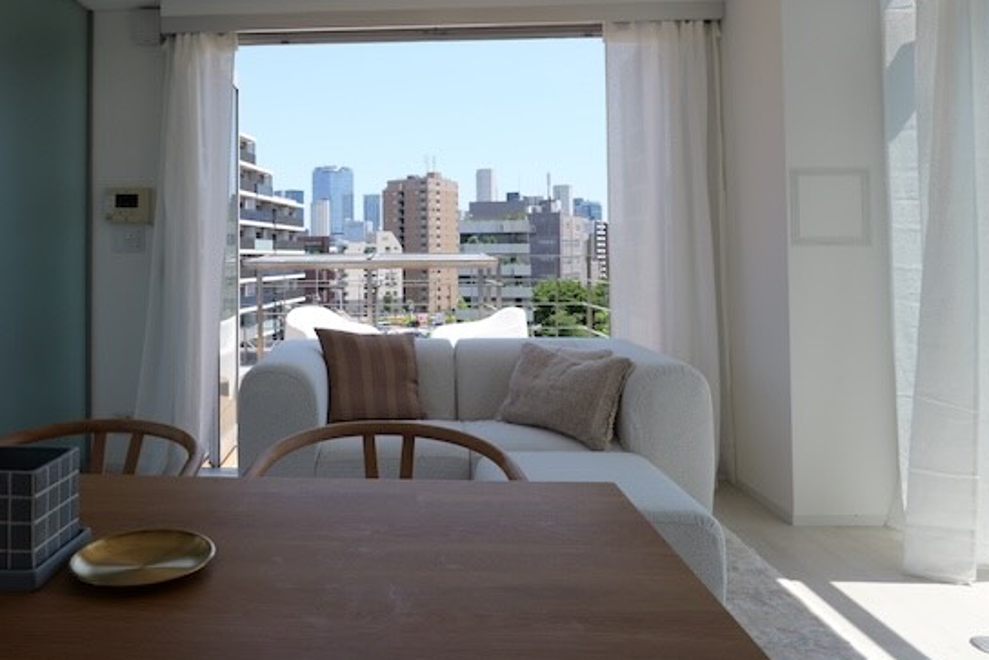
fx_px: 714
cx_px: 360
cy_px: 231
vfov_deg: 48.9
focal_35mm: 26
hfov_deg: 68.1
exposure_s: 1/640
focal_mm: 18
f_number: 8
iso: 640
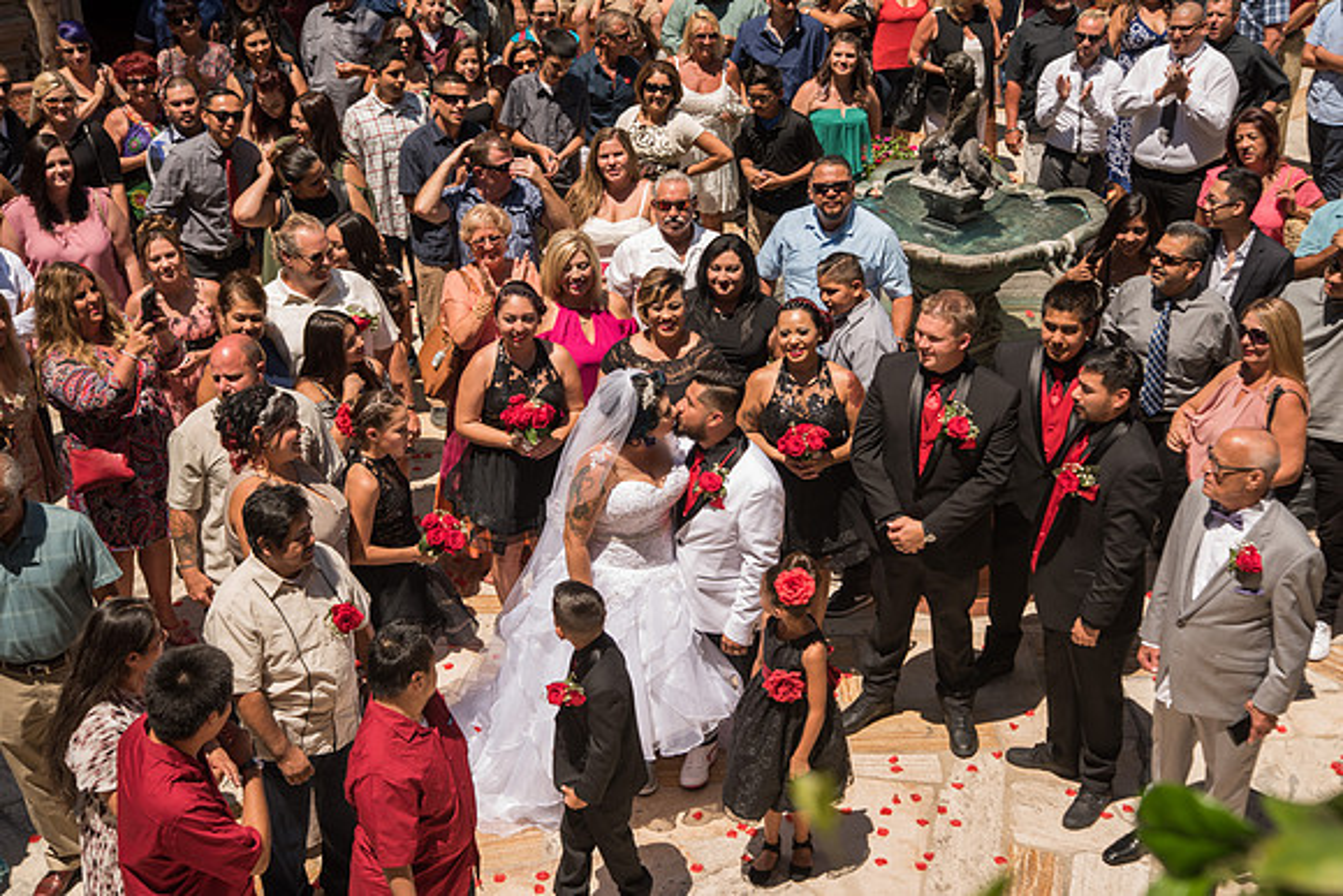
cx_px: 672
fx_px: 2052
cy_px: 448
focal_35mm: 55
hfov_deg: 36.2
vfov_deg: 24.6
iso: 100
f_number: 9
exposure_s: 1/320
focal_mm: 55
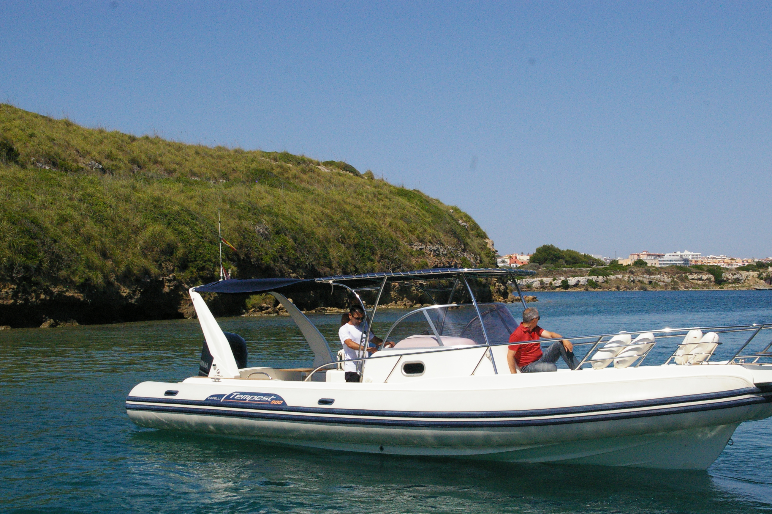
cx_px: 412
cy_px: 293
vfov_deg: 22.9
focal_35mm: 59
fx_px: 1264
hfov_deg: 33.9
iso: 1600
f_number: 13
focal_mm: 34
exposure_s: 1/2000
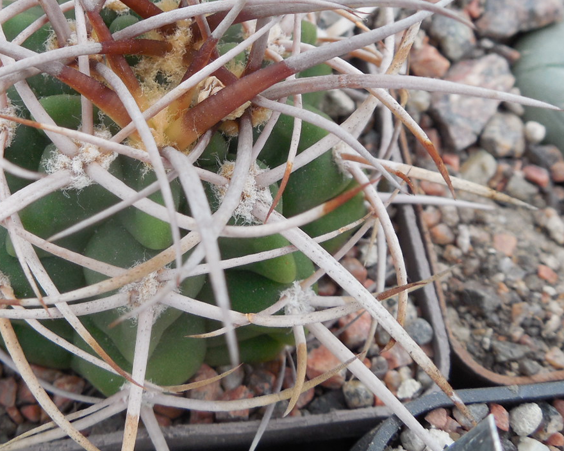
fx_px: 918
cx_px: 177
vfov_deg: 27.1
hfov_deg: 33.8
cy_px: 91
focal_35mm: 55
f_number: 3.6
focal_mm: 5.6
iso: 125
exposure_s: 1/80
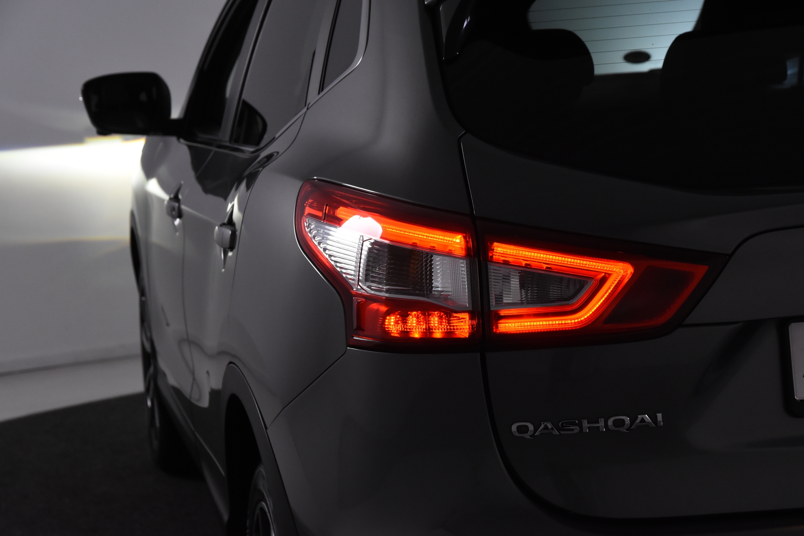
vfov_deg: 17.5
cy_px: 268
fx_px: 1742
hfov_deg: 26.0
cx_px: 402
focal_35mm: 78
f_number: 7.1
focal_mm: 52
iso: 1600
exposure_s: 1/200
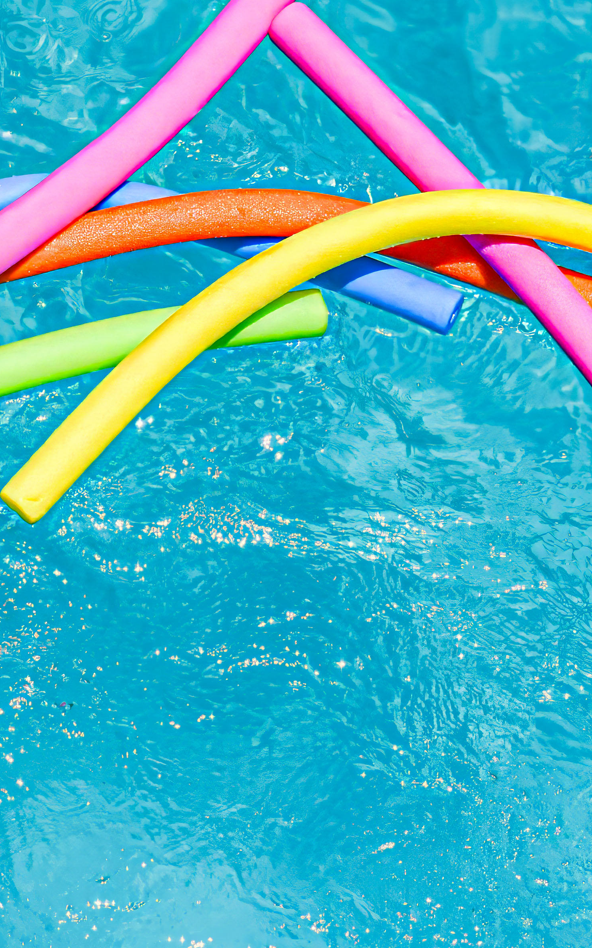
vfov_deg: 4.3
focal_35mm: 484
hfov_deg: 2.7
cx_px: -24
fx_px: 12502
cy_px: 372
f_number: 9
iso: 400
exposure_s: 1/3200
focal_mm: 125
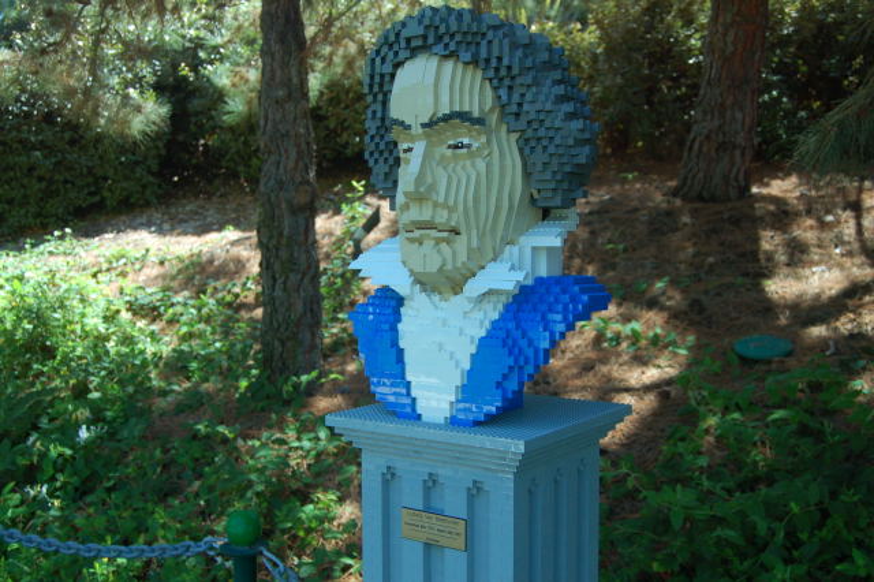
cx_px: 437
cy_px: 291
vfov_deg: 34.2
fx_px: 946
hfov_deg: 49.6
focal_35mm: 39
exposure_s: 1/100
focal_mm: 26
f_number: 5
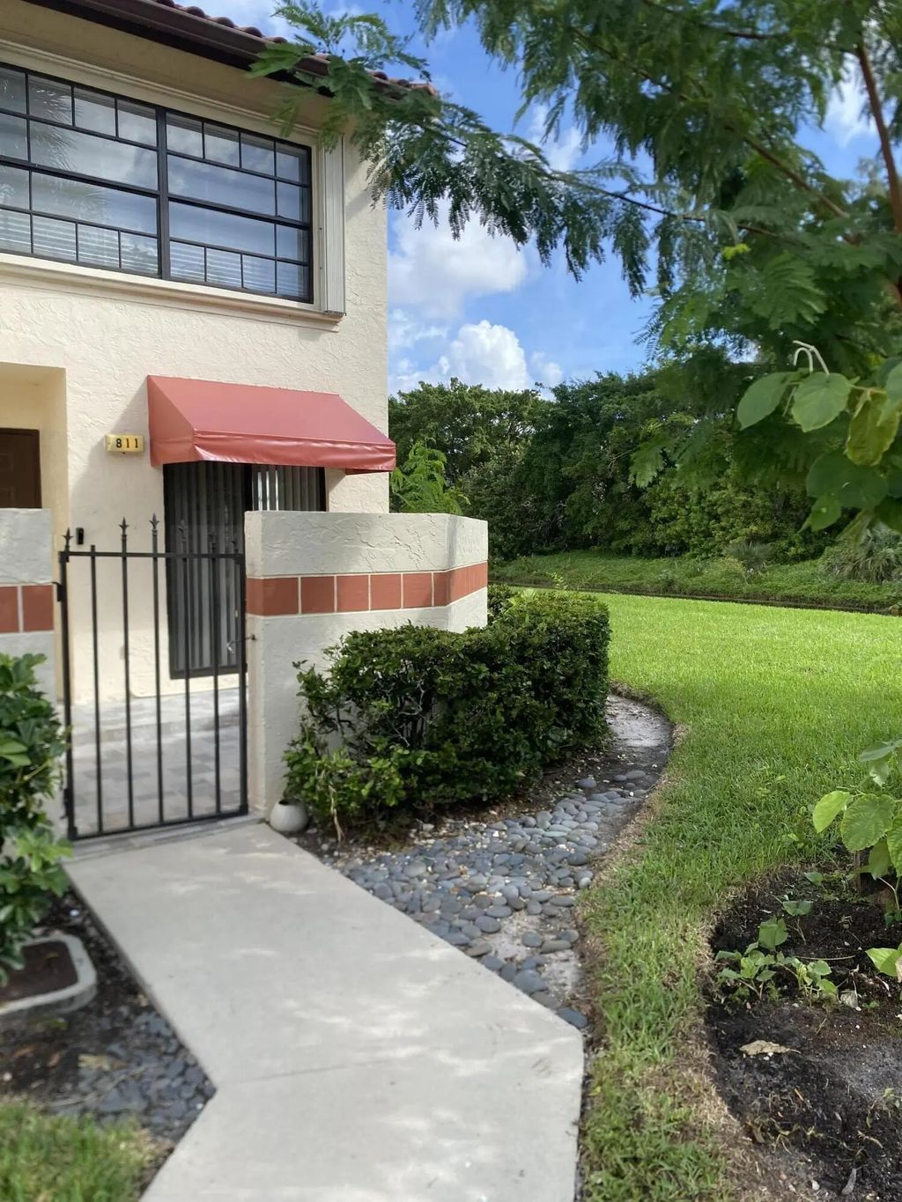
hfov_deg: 53.1
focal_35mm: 26
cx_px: 451
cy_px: 601
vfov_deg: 67.3
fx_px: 903
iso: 32
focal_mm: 4.25
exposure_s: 1/1377
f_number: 1.8
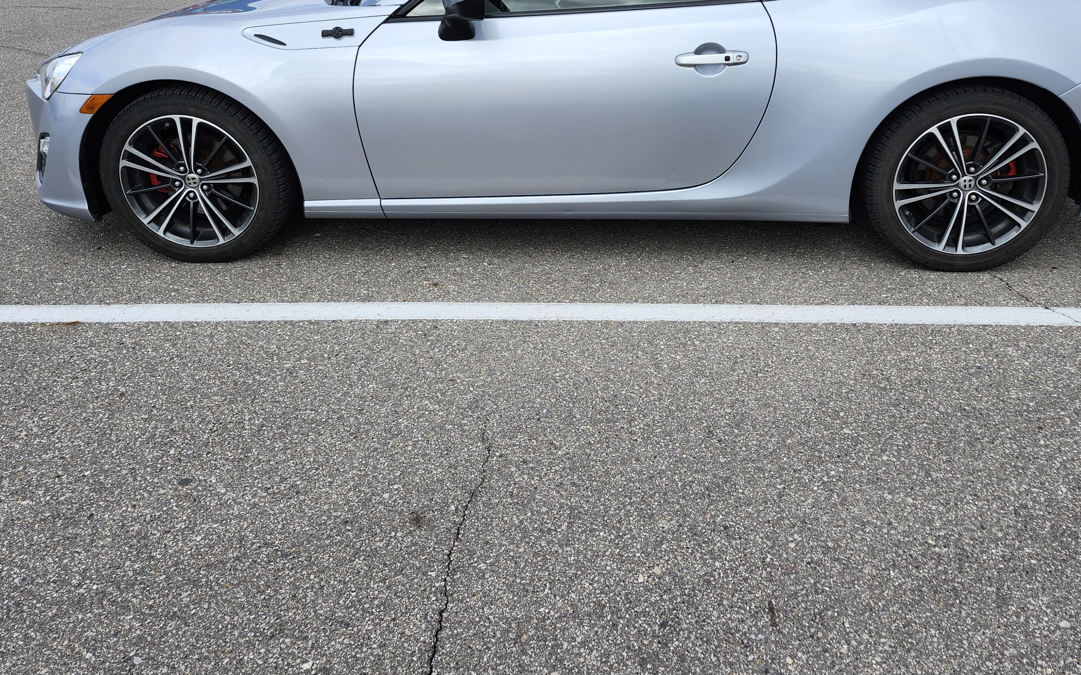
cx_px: 588
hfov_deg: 61.1
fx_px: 913
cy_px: 232
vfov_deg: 40.2
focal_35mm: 31
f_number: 1.8
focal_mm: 5.54
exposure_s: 1/1002
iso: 25
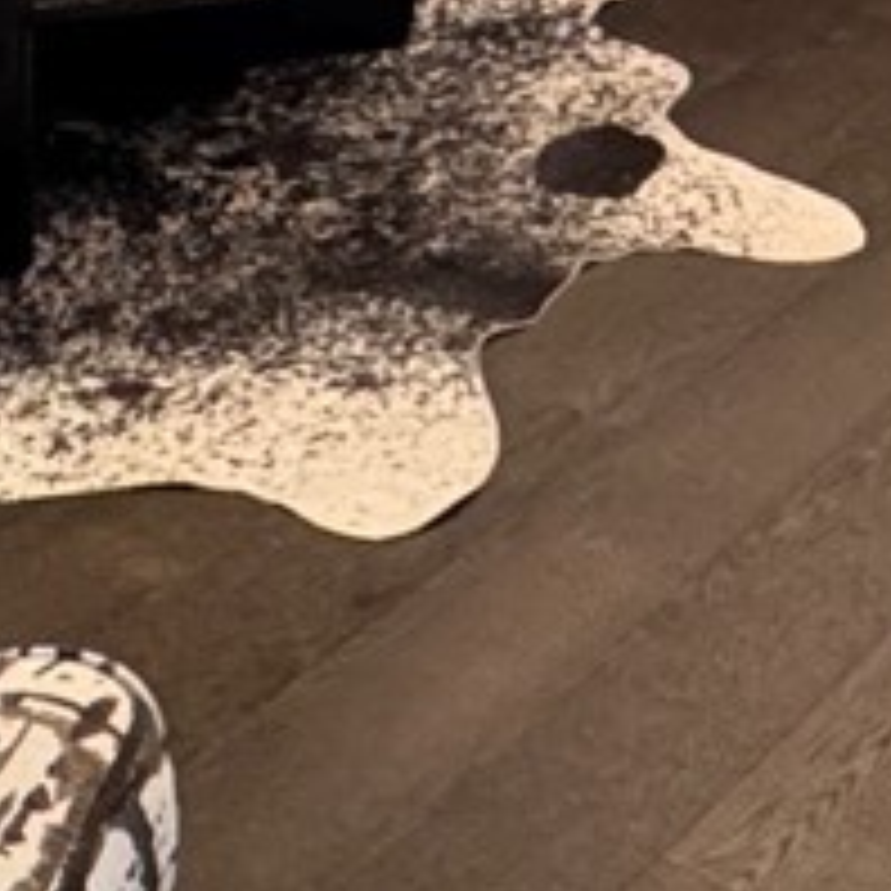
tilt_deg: -6.0
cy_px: -922
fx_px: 2912
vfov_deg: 14.3
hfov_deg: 17.2
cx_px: 738
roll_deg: +1.0
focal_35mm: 100
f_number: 2.2
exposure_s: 1/60
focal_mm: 2.22
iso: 400
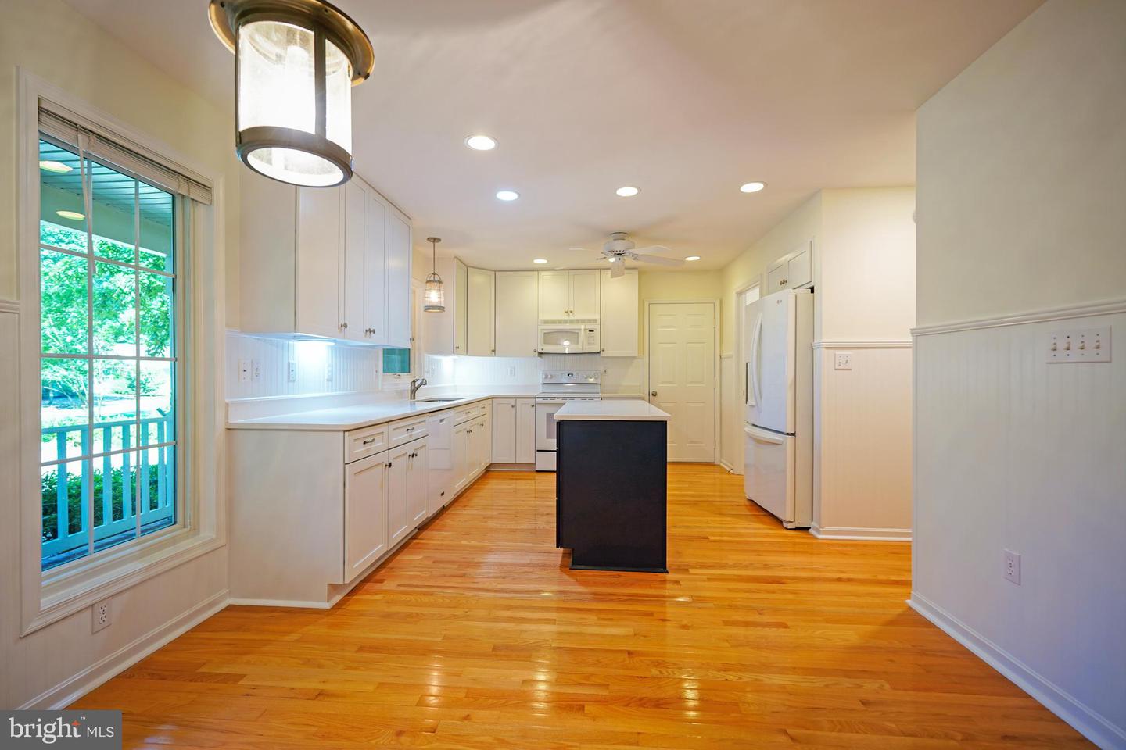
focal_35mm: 15
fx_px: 469
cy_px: 375
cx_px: 563
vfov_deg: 77.3
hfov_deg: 100.4
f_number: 2.8
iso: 100
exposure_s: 1/30
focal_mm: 10
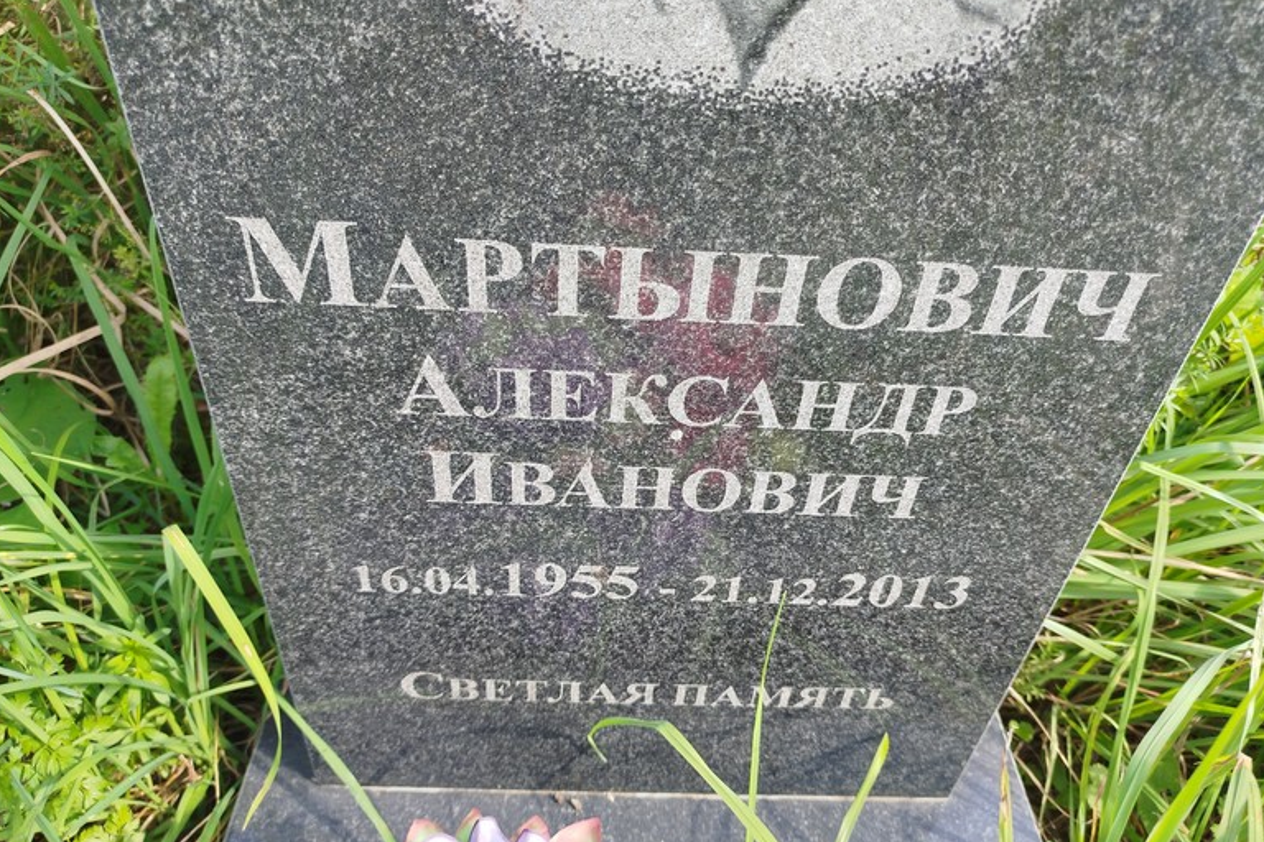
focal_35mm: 26
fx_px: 913
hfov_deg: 69.4
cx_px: 640
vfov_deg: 49.6
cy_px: 428
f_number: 1.7
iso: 50
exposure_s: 1/191
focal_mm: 5.31
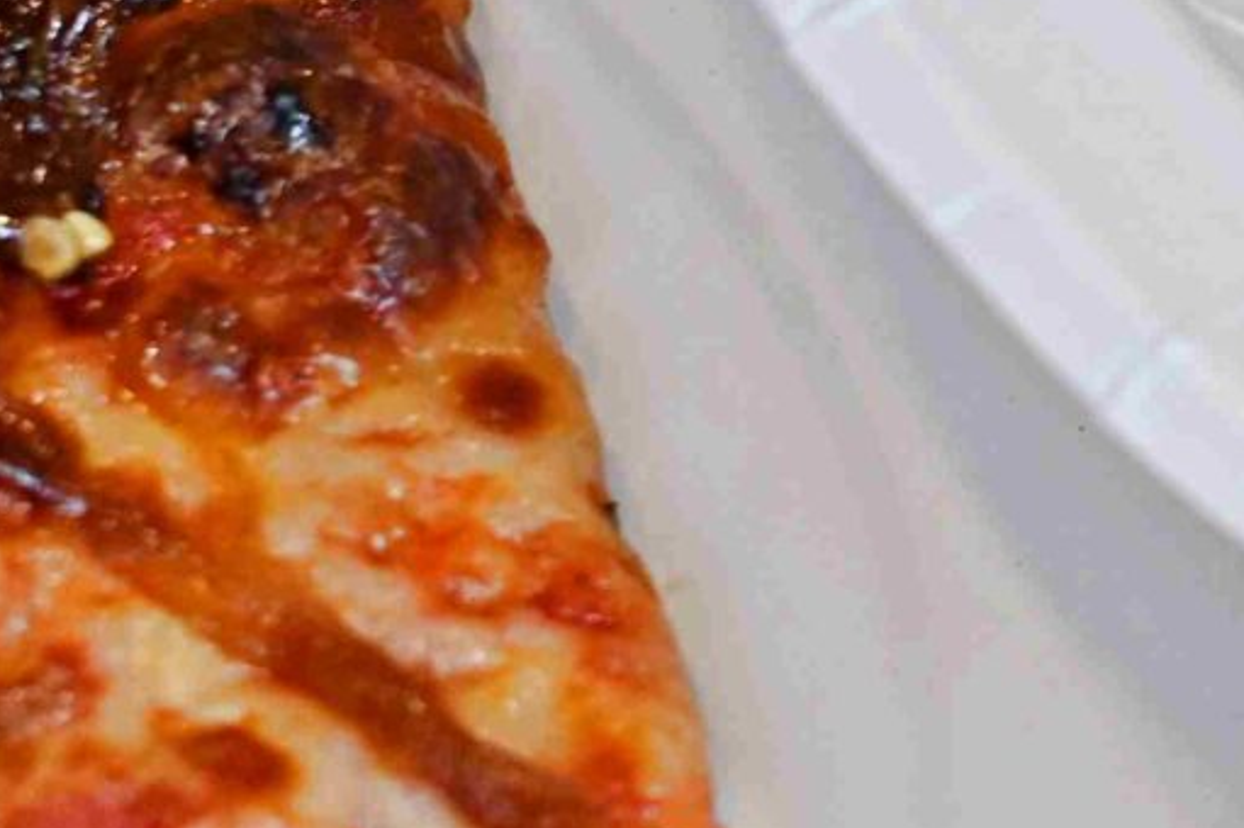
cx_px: 2403
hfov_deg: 5.4
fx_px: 12984
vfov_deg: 3.6
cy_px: -703
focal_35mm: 376
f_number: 3.2
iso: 320
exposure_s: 1/200
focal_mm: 50
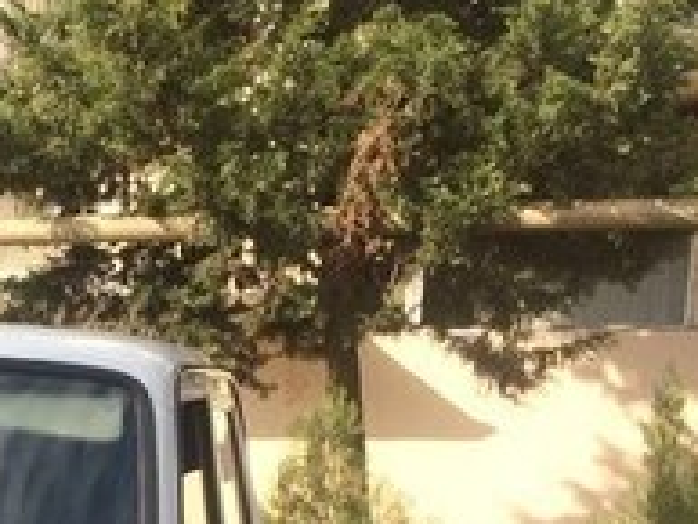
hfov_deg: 18.4
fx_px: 1997
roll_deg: +0.3
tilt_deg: -15.2
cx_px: -224
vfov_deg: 13.8
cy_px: 858
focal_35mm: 99
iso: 32
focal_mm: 4.15
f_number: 2.2
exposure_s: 1/873
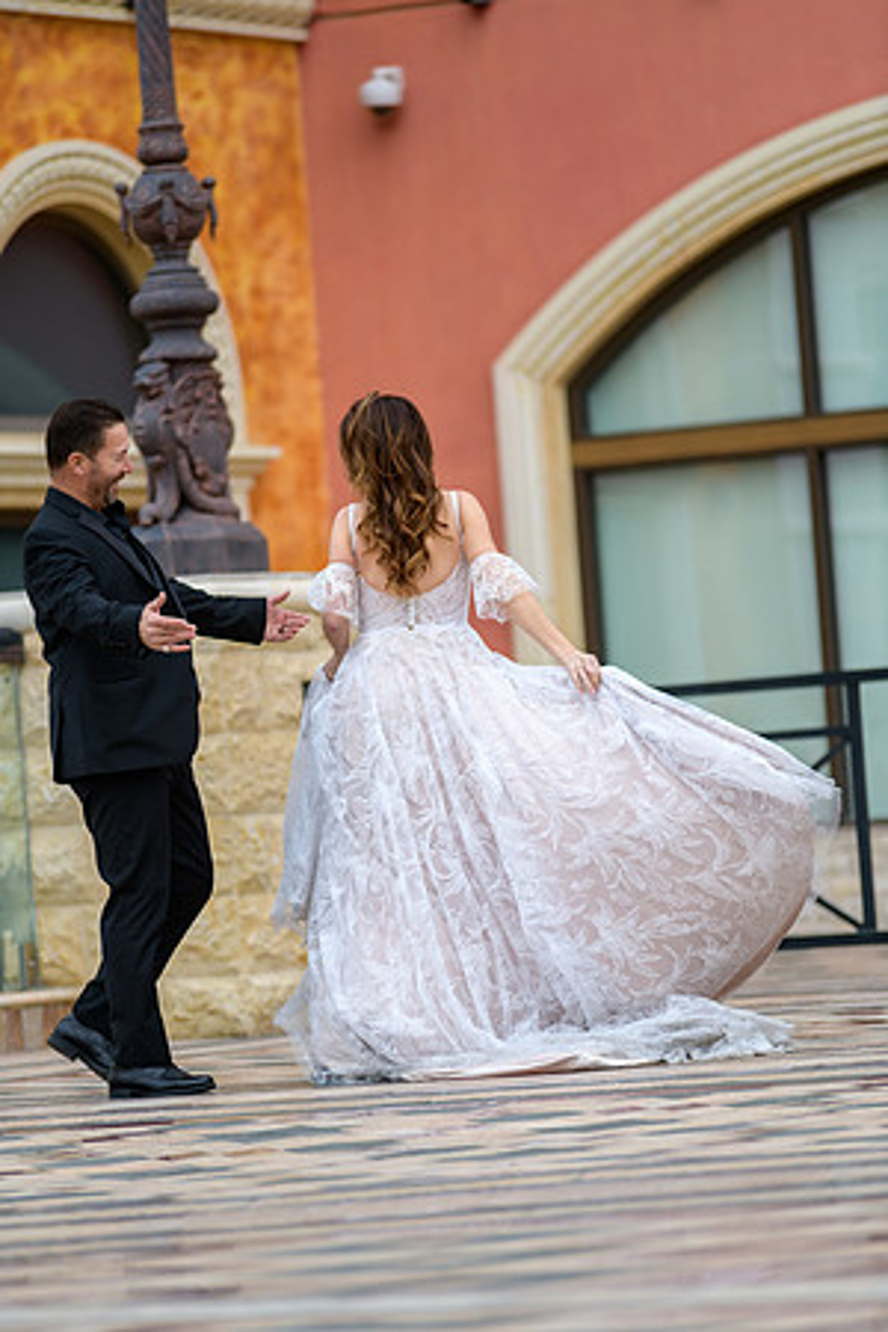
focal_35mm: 200
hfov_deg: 6.9
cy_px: 666
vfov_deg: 10.3
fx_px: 7399
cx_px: 444
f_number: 2.8
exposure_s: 1/2000
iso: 400
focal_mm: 200
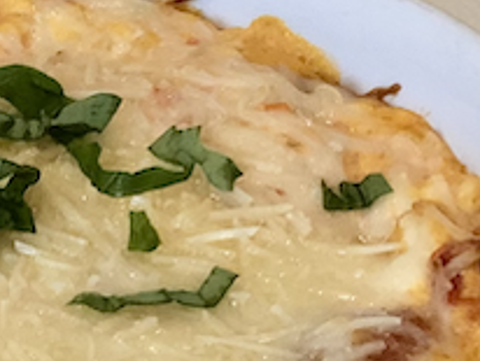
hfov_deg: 7.5
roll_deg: +3.4
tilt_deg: -29.7
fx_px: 3498
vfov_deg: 5.9
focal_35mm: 252
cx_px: -543
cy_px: 68
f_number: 2.4
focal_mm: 6
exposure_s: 1/60
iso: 125
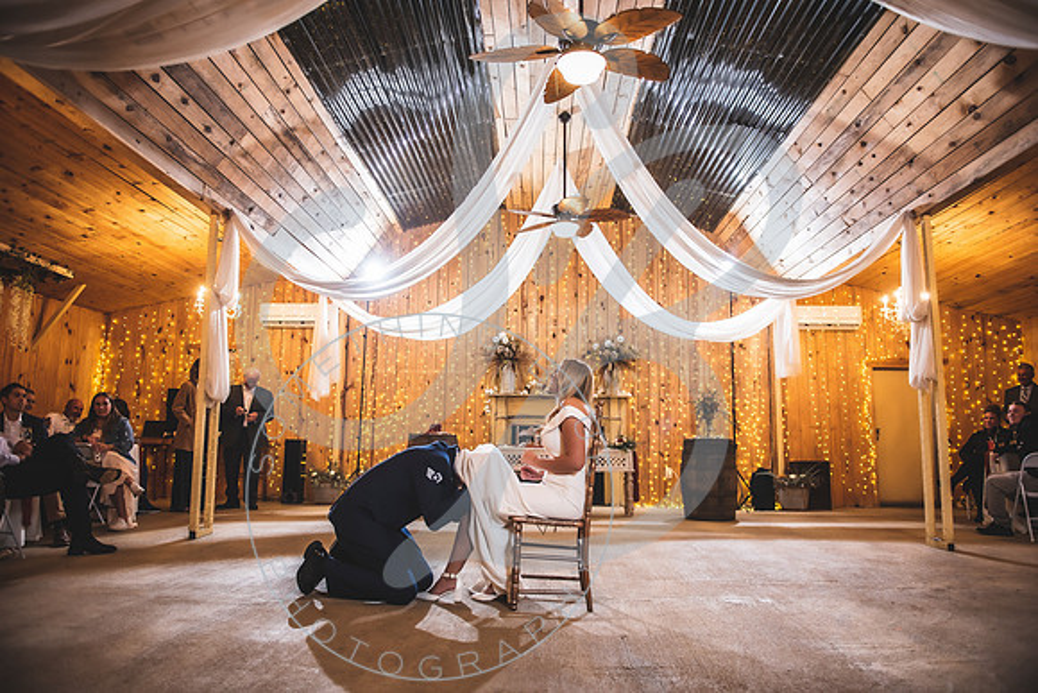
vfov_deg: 53.2
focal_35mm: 24
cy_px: 346
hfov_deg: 73.7
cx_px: 519
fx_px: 692
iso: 500
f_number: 2.8
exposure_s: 1/125
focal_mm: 24
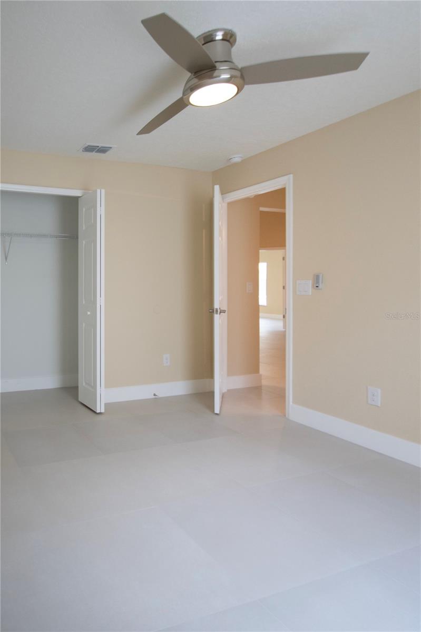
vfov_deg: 93.3
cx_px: 210
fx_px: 298
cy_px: 316
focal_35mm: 17
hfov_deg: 70.4
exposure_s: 1/80
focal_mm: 11.5
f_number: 3.5
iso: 250
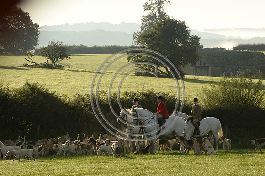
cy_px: 88
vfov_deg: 6.9
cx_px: 132
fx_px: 1471
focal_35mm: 200
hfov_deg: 10.3
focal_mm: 200
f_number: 13
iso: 1600
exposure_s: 1/1000
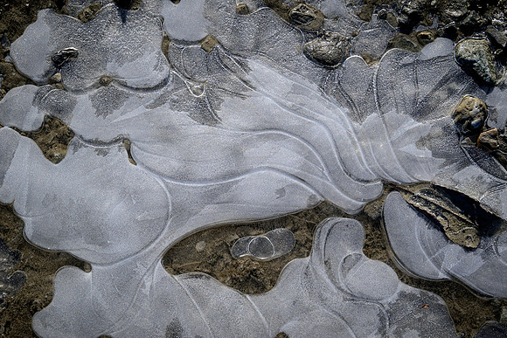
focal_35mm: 76
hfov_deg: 26.6
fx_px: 1071
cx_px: 254
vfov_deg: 18.0
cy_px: 169
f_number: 16
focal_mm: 76
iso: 400
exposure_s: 1/160
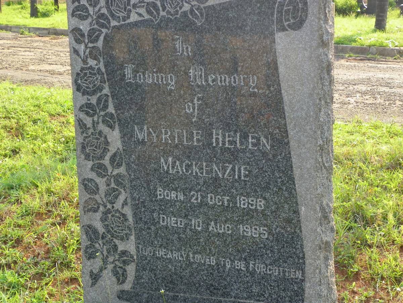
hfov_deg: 33.2
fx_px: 675
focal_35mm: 58
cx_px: 202
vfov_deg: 25.2
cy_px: 152
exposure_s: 1/100
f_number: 3.5
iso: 64
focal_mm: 10.3
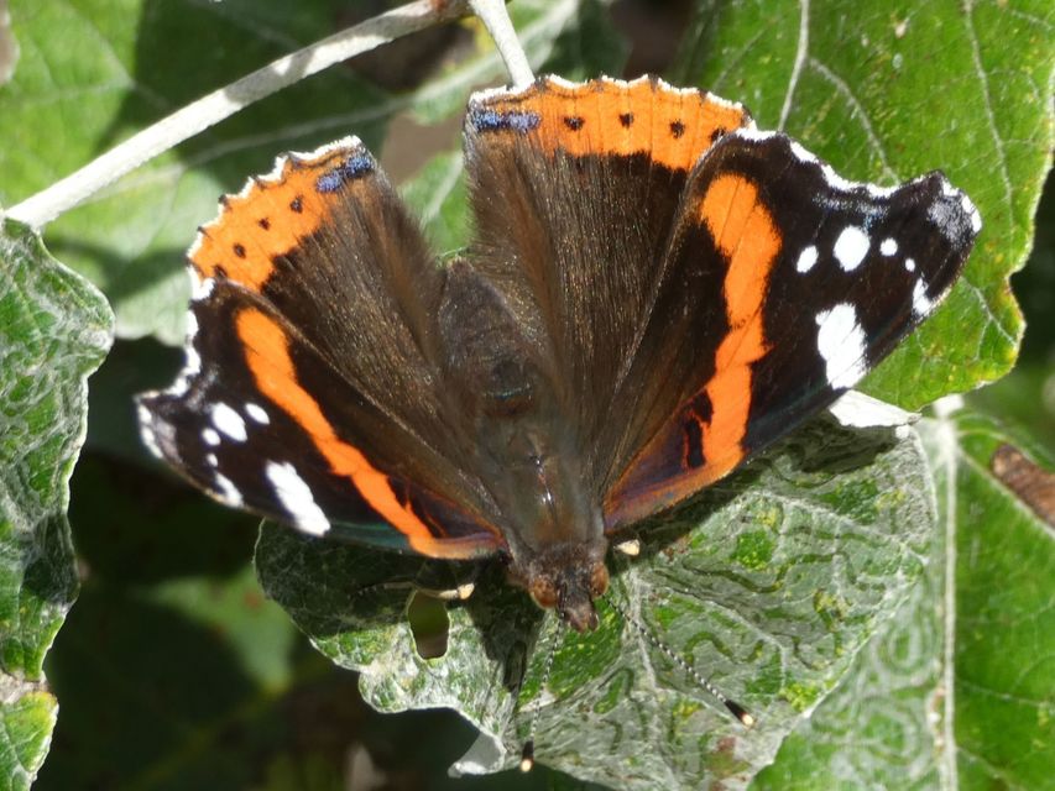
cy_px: 396
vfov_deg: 5.8
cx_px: 528
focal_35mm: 258
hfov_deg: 7.7
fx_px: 7864
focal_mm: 46.2
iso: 80
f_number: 5.5
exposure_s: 1/80
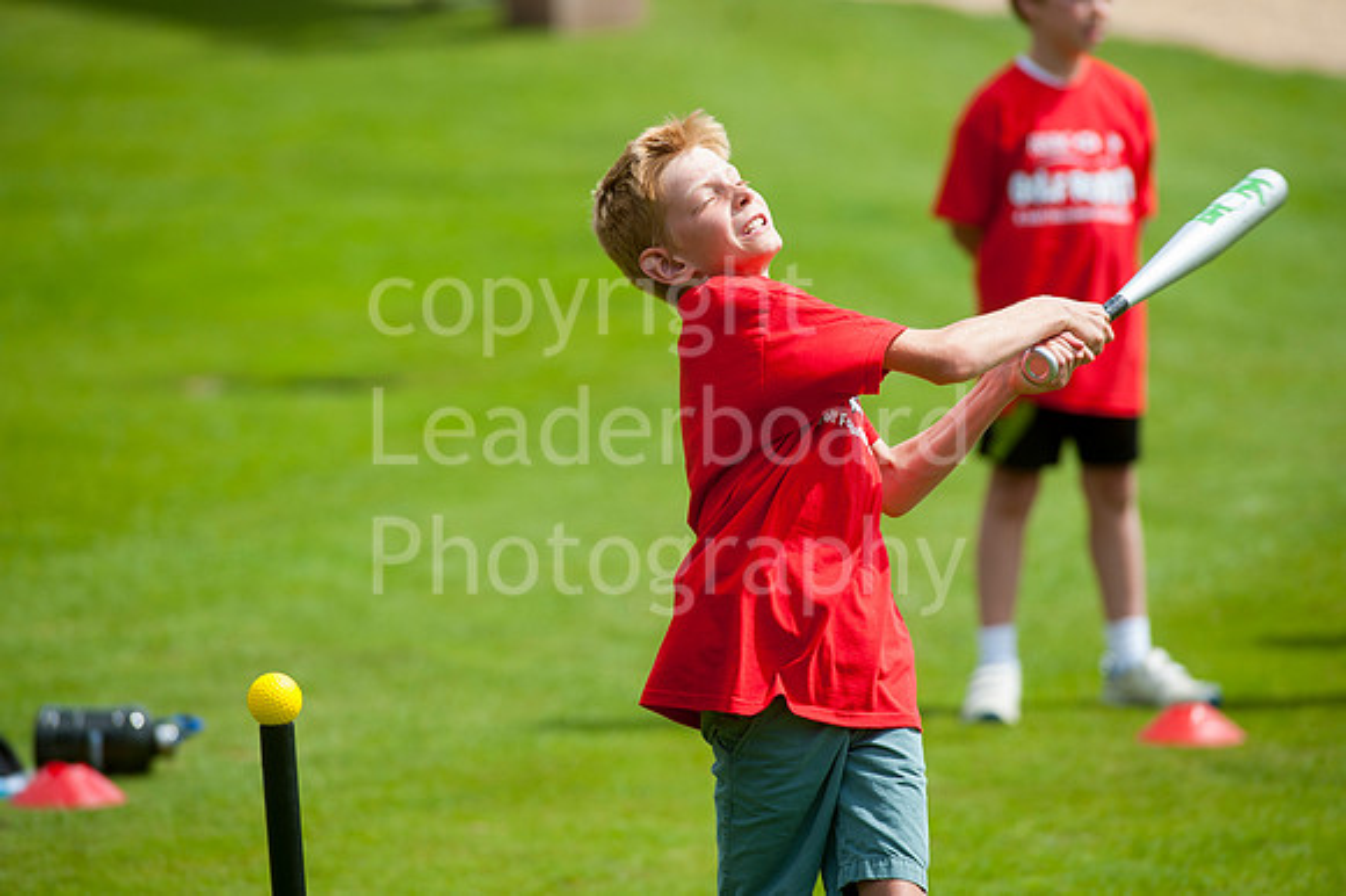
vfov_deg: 4.6
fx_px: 11210
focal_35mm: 300
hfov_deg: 6.9
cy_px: 448
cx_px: 673
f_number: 5.6
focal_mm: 300
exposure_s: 1/2500
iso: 400
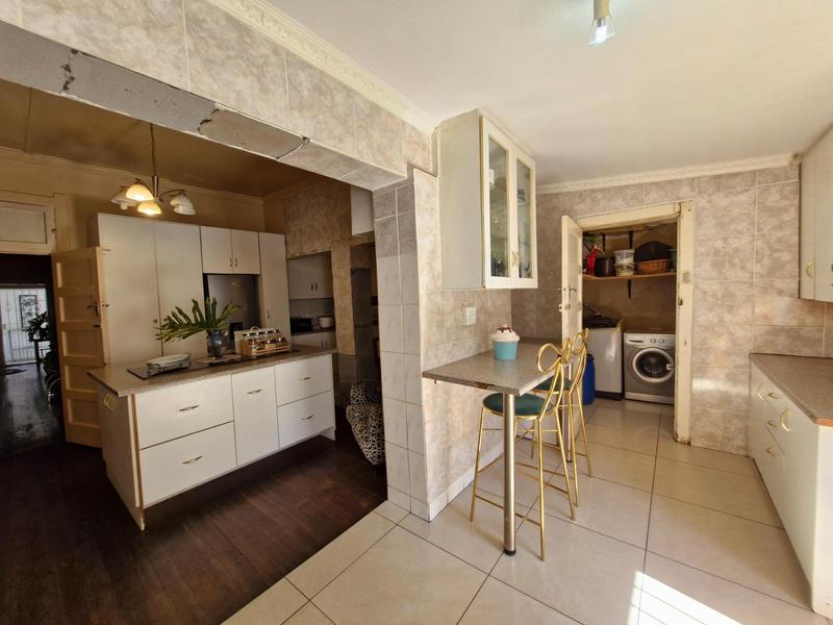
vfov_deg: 89.9
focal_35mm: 13
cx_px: 416
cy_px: 312
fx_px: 313
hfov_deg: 106.2
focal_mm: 1.74
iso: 50
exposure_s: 1/50
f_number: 2.2
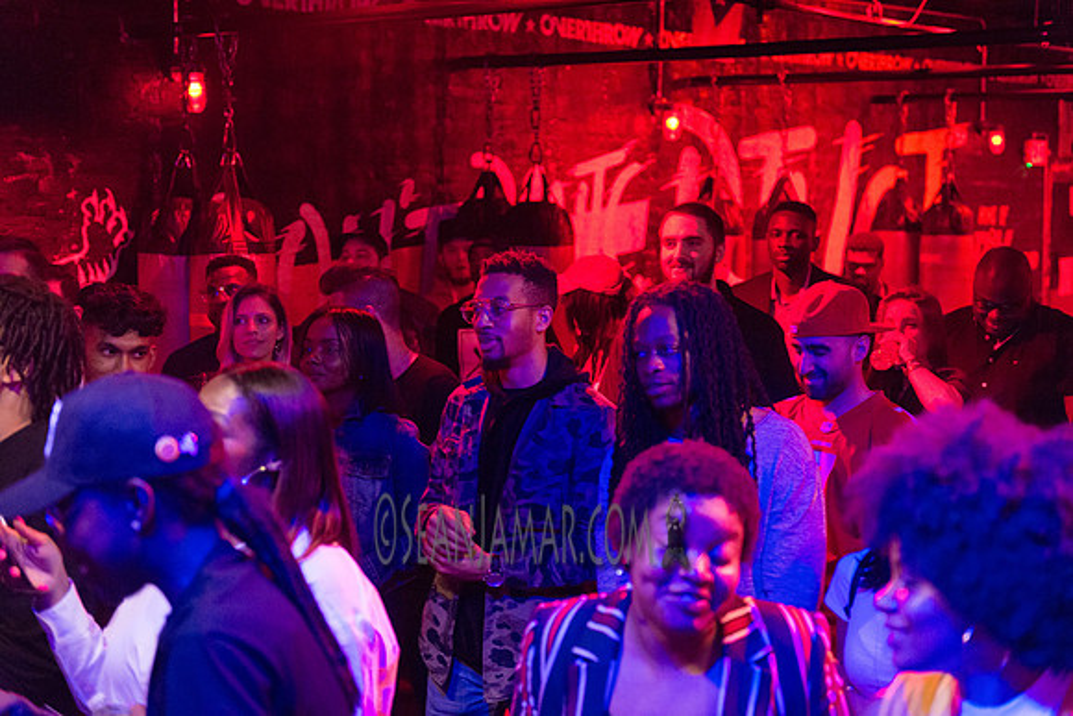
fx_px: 1640
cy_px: 358
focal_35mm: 55
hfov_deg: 36.2
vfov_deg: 24.6
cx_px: 536
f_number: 2.8
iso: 5000
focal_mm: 55
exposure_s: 1/250
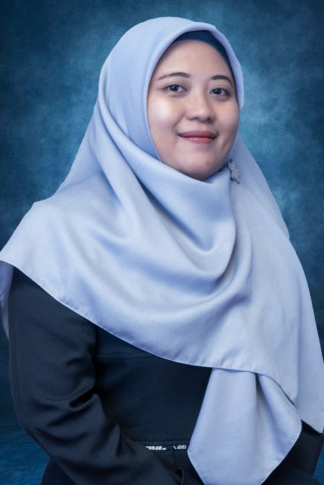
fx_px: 709
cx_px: 162
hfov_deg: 25.8
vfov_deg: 37.9
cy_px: 242
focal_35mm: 52
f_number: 2.8
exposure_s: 1/125
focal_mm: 35
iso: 250
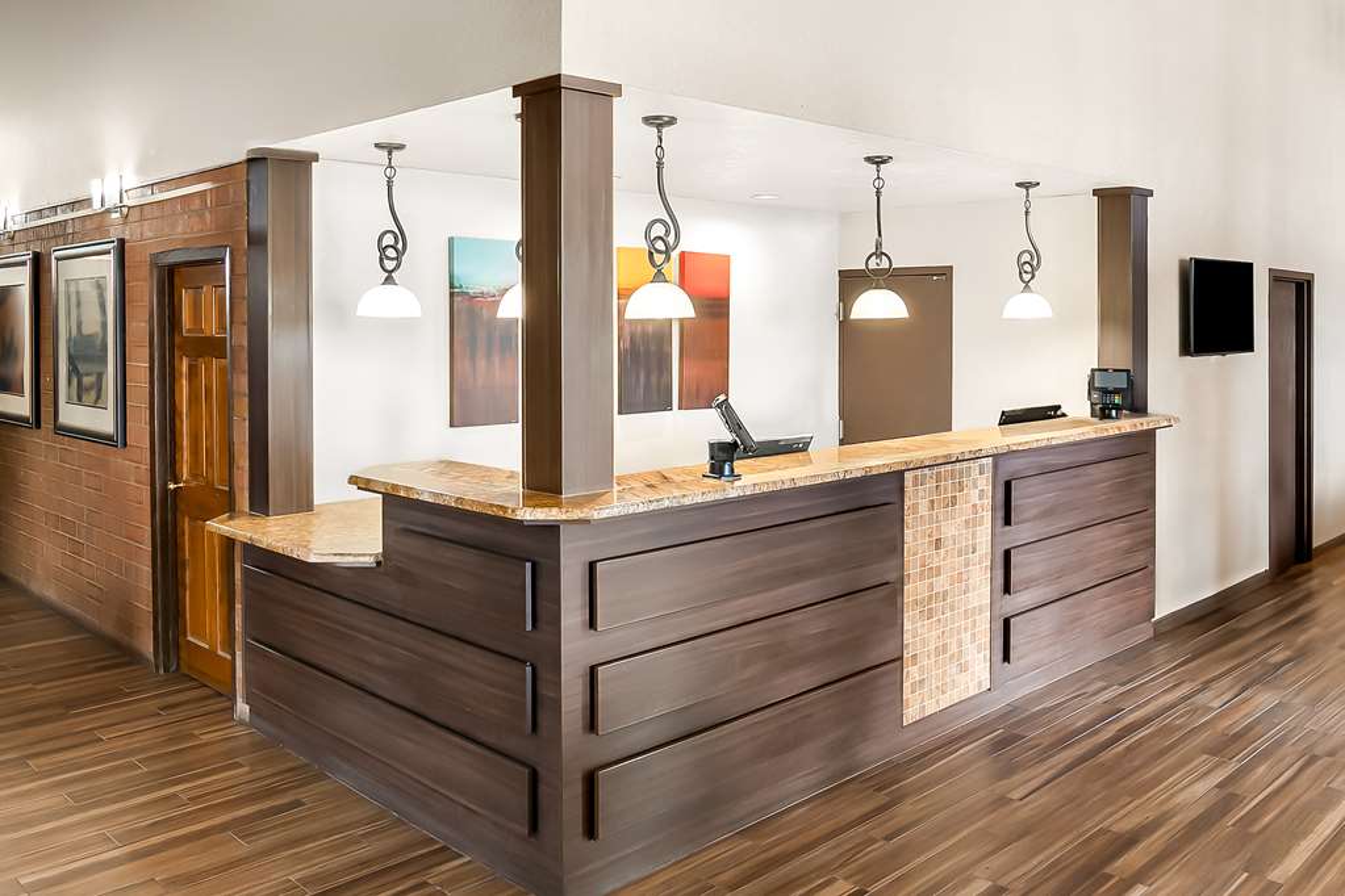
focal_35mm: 18
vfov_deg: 67.4
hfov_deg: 90.0
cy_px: 448
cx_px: 672
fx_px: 672
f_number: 8
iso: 50
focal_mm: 12
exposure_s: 30
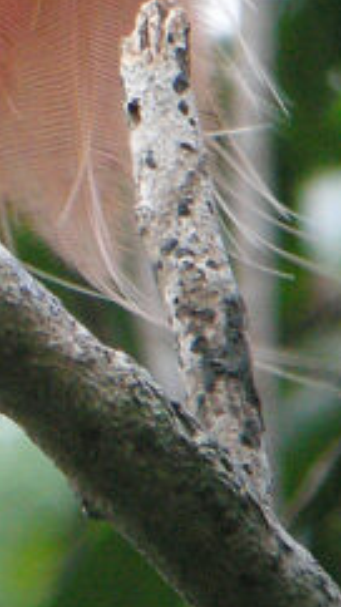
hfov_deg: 7.1
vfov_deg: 12.3
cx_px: -283
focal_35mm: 166
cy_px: -331
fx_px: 2670
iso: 200
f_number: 2.7
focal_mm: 7.5
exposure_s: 1/8
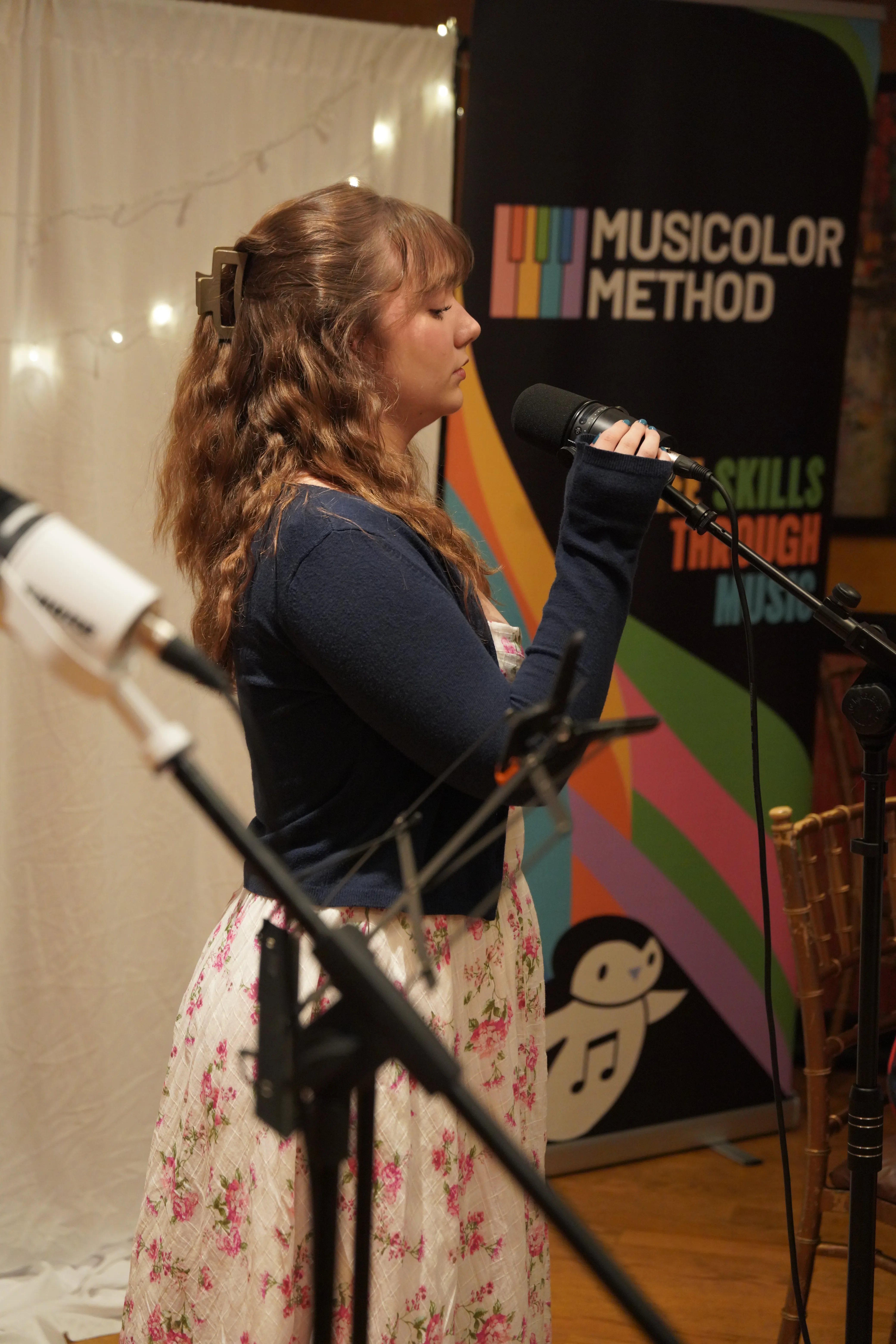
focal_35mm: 70
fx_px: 2613
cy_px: 672
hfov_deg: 19.5
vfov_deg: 28.8
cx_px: 448
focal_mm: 70
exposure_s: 1/100
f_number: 4
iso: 3200
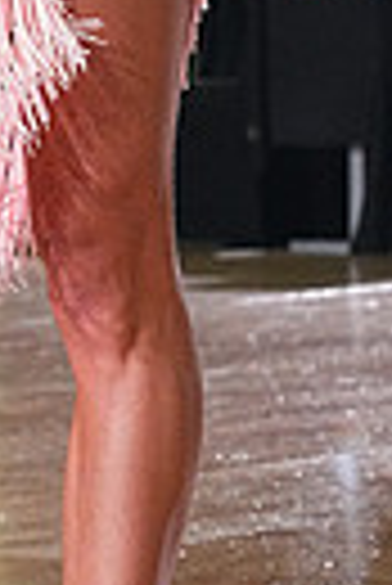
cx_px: -106
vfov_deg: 5.5
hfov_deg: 3.7
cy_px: -346
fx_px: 6027
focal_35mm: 370
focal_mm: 83
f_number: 7.1
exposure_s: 1/320
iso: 6400
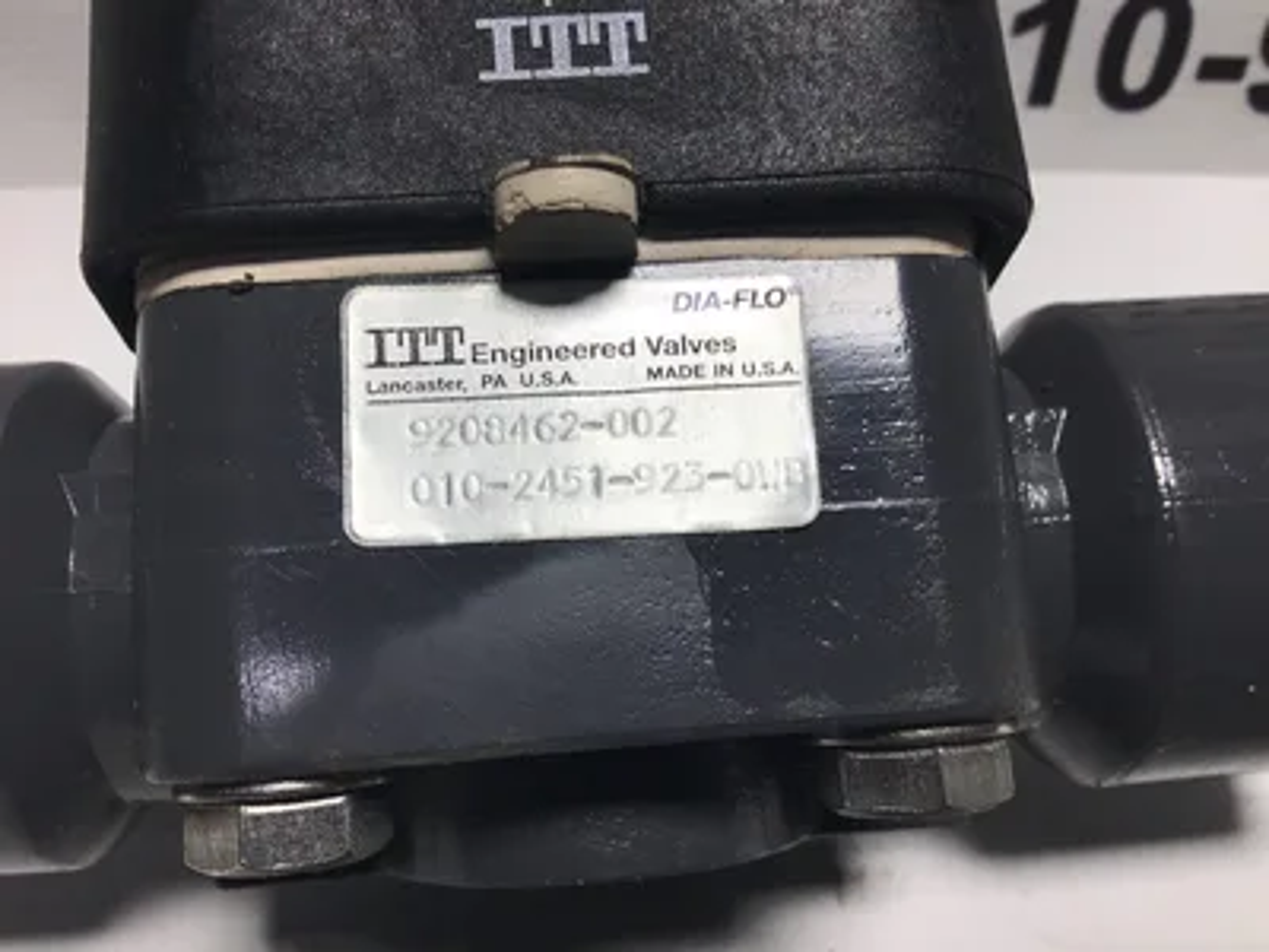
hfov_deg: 58.4
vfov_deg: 45.4
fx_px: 1136
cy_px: 476
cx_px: 634
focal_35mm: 31
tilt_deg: -46.3
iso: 25
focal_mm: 3.3
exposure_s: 1/244
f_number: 2.4
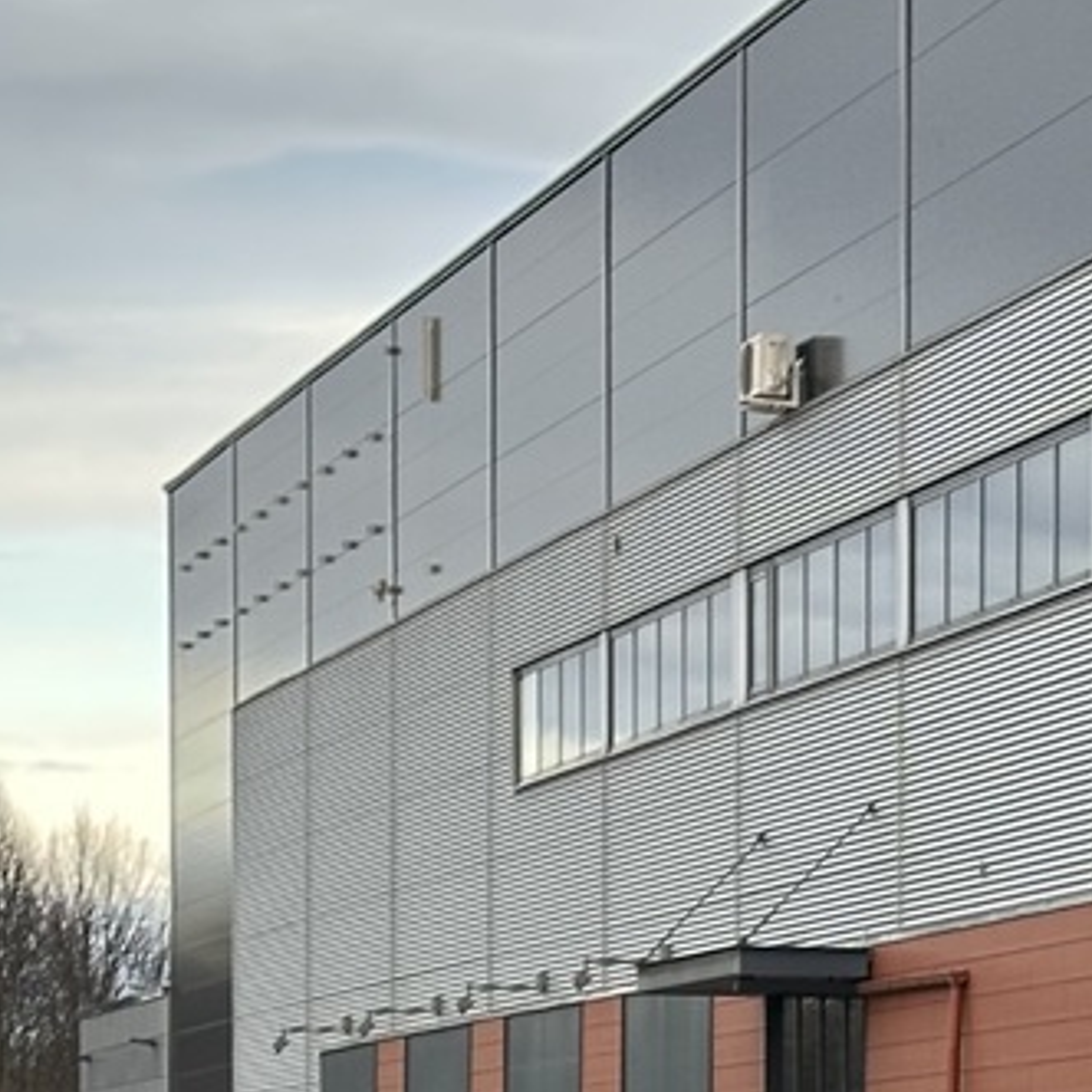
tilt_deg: -2.0
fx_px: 6567
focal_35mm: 184
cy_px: 1582
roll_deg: -0.5
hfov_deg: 9.4
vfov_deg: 9.3
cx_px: 1092
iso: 50
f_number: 1.78
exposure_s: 1/136
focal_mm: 6.86
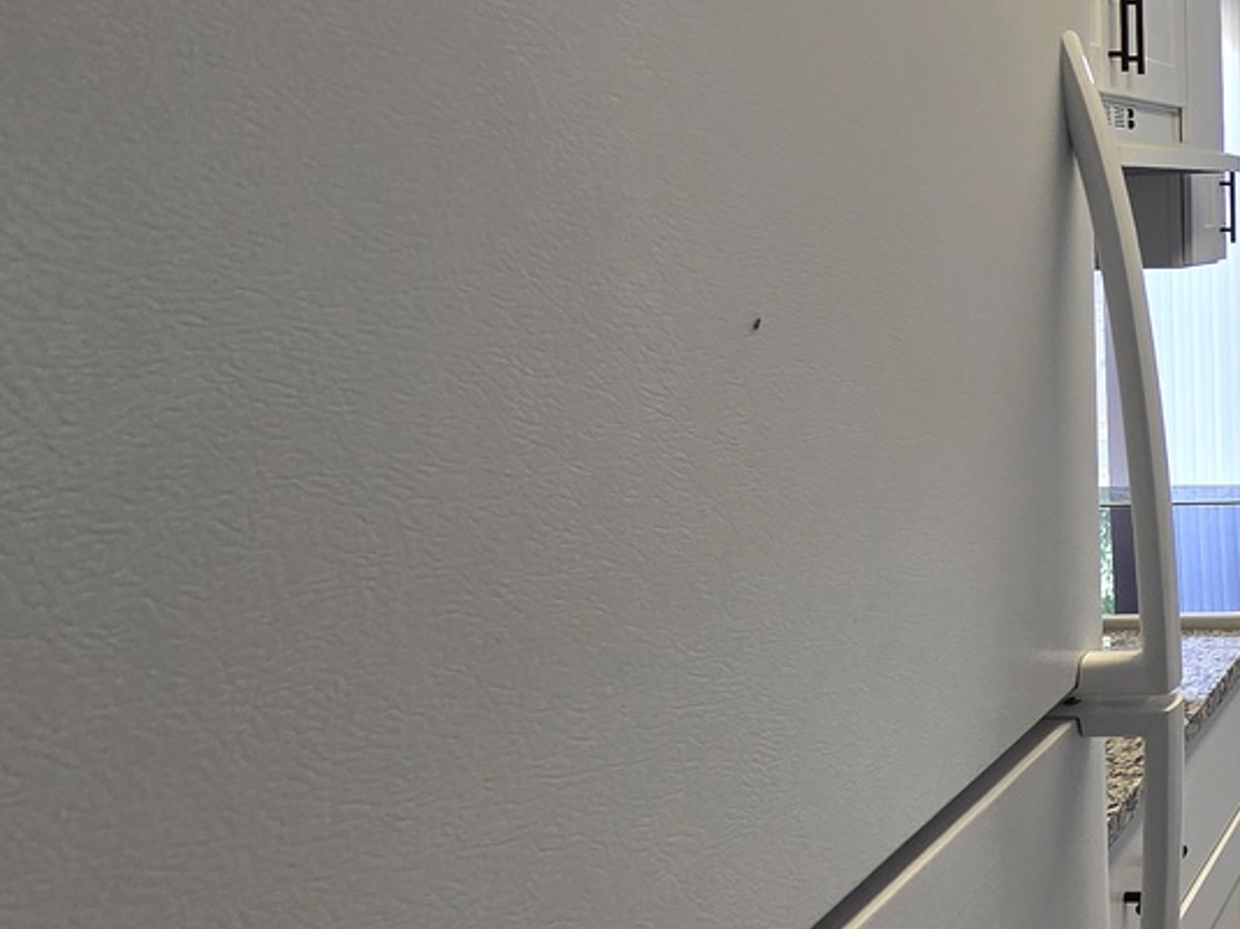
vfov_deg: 39.6
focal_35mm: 35
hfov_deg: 37.2
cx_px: 1548
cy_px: 232
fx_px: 1253
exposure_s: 1/128
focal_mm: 2.2
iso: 50
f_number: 2.2
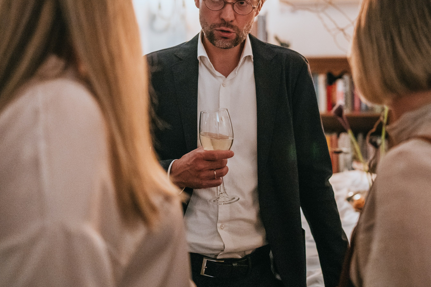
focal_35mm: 56
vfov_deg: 23.9
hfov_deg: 35.6
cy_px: 69
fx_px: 670
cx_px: 239
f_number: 1.4
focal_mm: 35
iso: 2500
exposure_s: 1/320
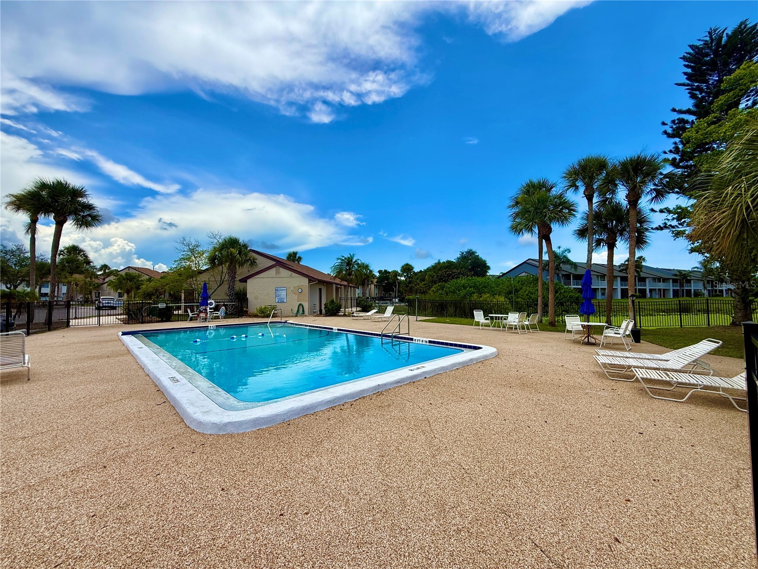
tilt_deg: +3.6
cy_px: 284
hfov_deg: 102.1
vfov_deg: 85.7
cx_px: 379
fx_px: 307
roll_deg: -0.2
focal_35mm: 14
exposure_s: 1/2410
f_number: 2.2
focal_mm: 2.22
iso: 50
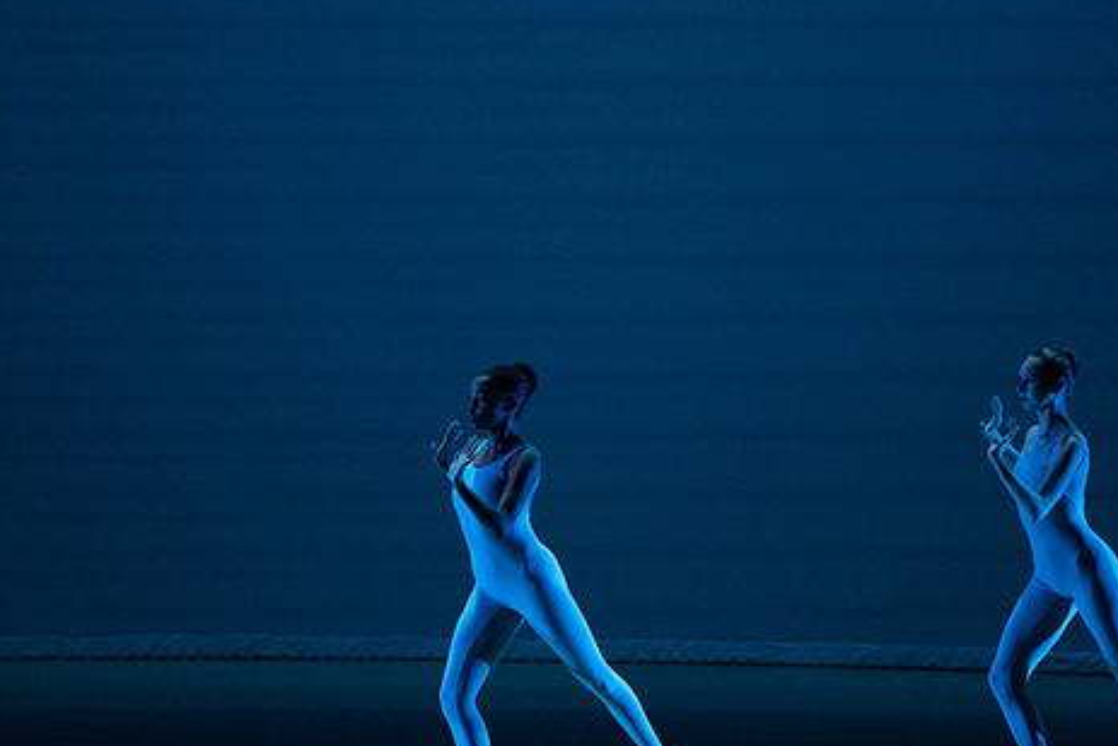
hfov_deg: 6.4
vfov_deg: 4.3
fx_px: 9971
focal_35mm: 321
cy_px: 438
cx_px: 693
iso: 16000
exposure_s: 1/400
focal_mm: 256
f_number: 5.6
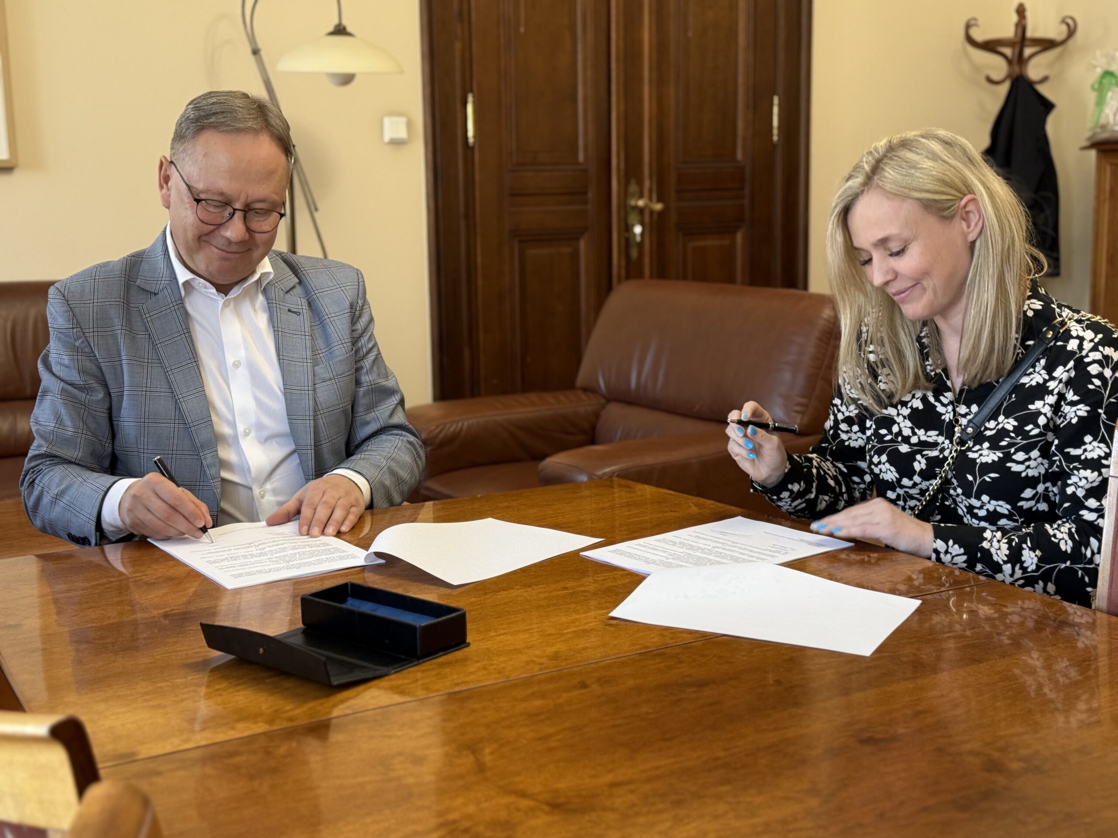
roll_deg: +0.7
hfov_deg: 39.7
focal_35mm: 48
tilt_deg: -9.3
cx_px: 559
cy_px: 419
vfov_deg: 30.3
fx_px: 1550
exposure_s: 1/50
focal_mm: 6.76
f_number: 1.78
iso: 125
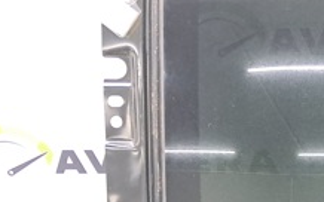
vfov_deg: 14.9
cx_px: 421
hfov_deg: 22.1
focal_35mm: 84
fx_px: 741
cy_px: 249
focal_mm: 4
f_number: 1.8
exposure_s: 1/50
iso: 500
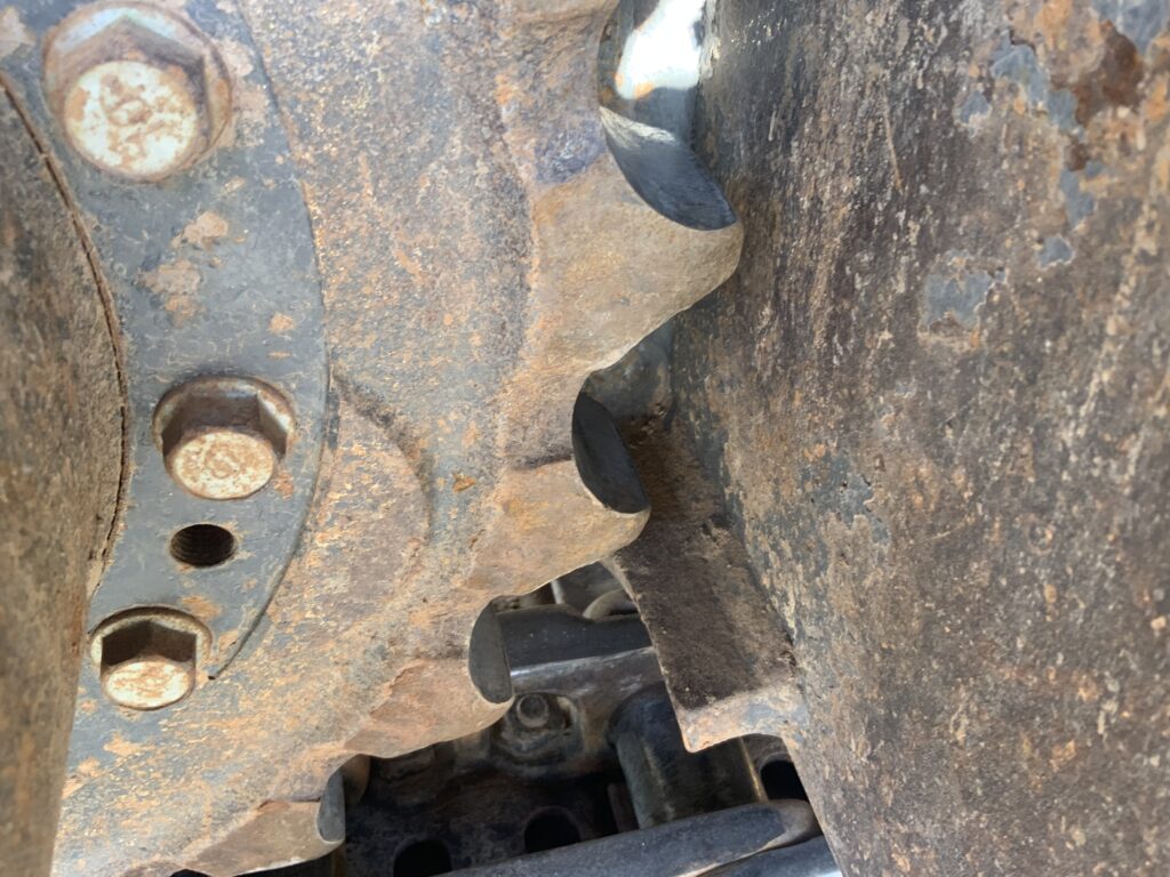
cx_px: 585
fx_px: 980
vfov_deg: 48.2
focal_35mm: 29
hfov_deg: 61.7
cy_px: 438
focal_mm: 3
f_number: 1.8
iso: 64
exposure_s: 1/89
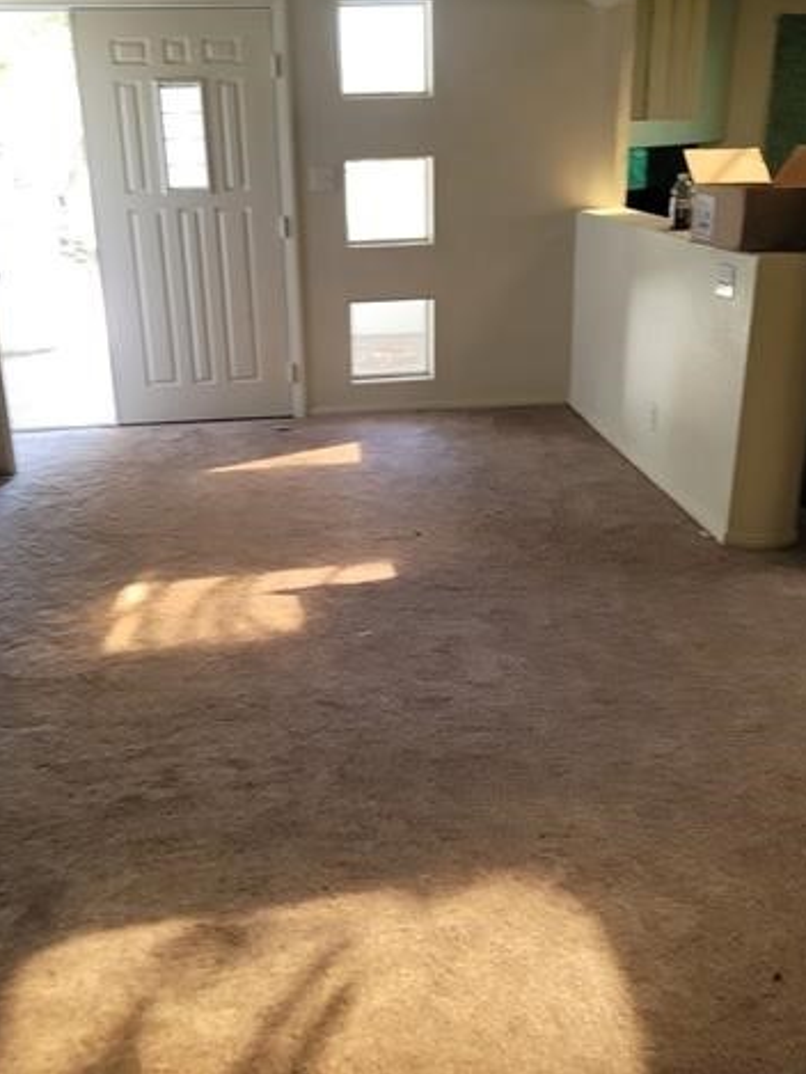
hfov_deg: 44.1
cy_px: 444
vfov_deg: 56.5
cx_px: 346
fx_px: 993
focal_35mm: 32
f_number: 1.8
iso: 200
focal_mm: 7
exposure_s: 1/120
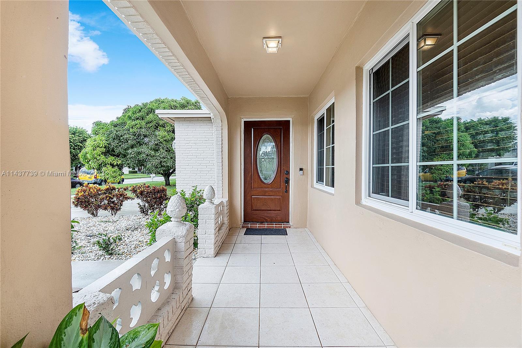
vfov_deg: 77.3
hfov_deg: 100.4
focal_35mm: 15
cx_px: 261
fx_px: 217
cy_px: 174
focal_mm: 10
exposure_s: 1/100
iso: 160
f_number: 8
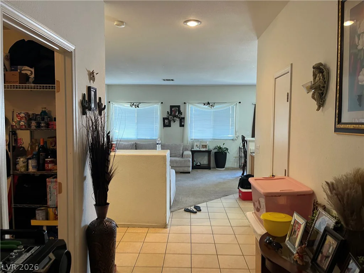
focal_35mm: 26
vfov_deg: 53.1
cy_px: 136
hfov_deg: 67.3
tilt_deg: -2.2
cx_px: 182
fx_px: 273
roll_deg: -0.5
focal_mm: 5.1
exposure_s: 1/60
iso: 160
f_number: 1.6
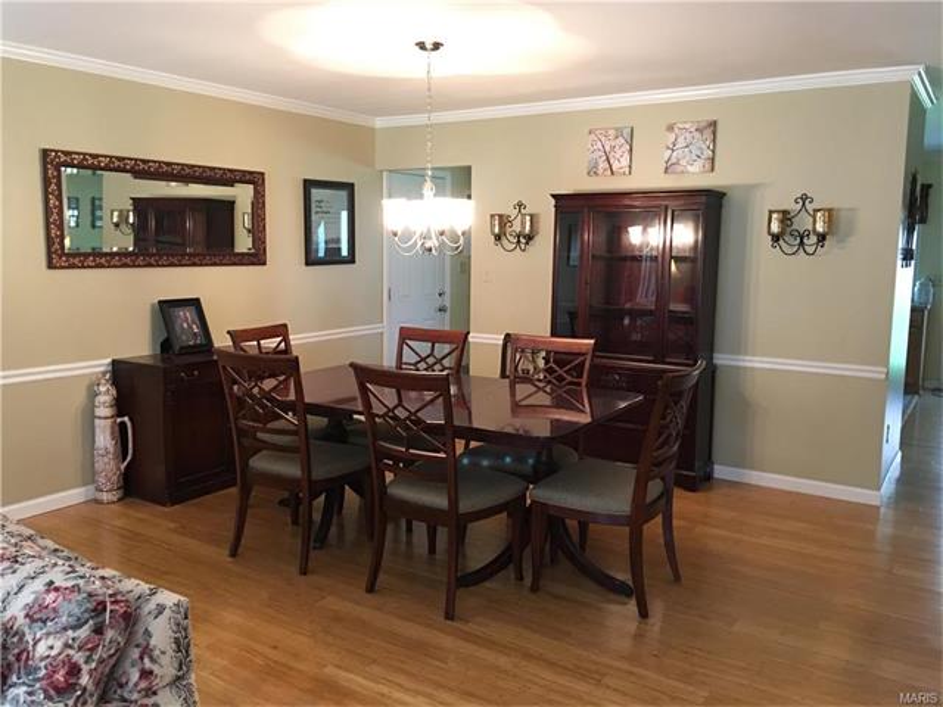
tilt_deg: -7.6
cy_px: 354
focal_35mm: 29
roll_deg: -0.7
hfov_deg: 61.7
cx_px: 472
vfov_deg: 48.2
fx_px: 790
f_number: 2.2
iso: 100
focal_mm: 4.15
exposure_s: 1/15
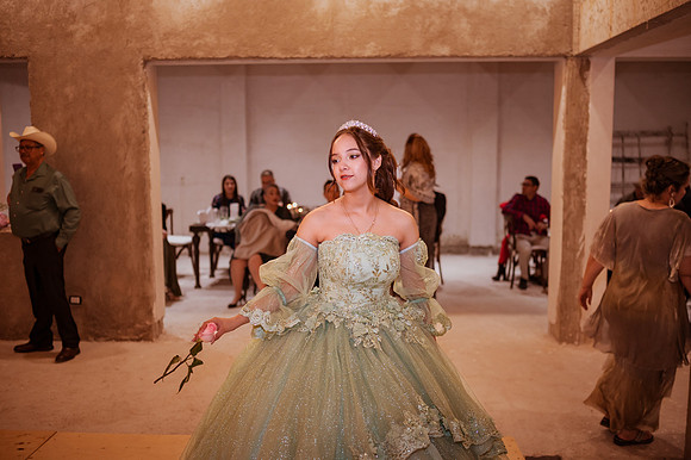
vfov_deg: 37.8
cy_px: 230
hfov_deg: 54.5
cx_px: 346
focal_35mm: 35
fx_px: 671
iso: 1600
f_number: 1.8
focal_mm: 35
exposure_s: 1/200
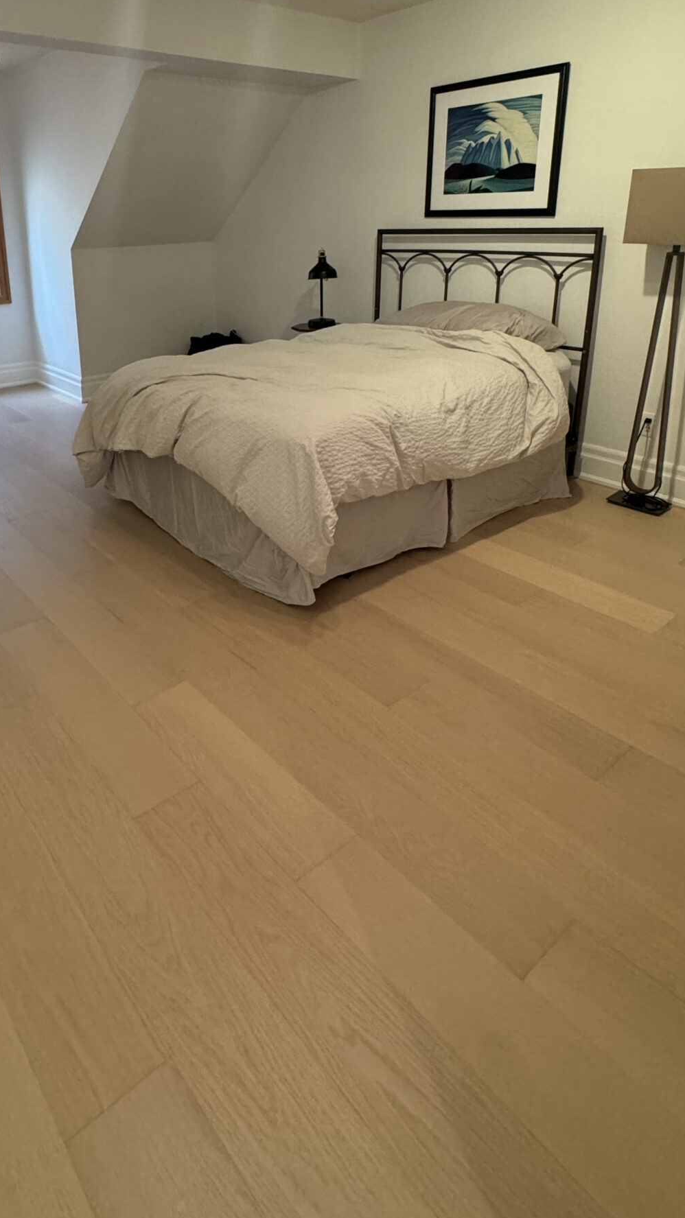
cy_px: 421
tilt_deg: -16.0
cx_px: 228
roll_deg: +1.3
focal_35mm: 22
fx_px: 711
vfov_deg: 78.9
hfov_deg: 50.5
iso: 400
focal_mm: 2.22
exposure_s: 1/60
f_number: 2.2
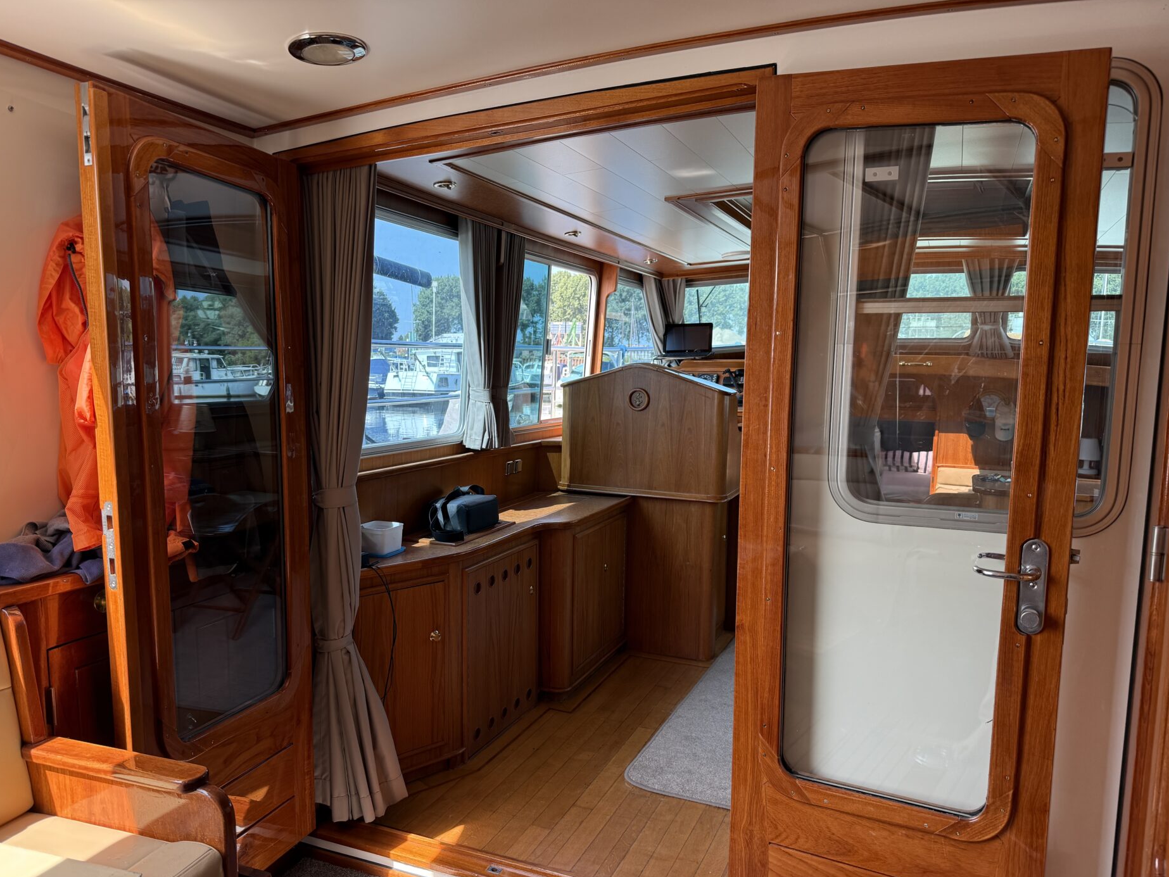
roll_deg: -1.2
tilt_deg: -4.5
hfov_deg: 67.3
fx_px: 878
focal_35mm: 26
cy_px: 473
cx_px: 568
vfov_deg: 53.0
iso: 100
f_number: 1.78
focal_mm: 6.76
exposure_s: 1/290
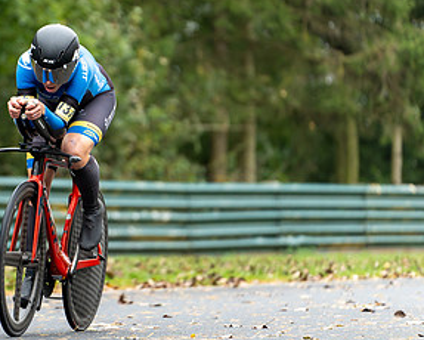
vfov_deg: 4.5
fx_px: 4282
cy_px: 138
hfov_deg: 5.7
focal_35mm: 341
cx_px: 75
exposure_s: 1/1000
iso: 1000
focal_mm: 180
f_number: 2.8
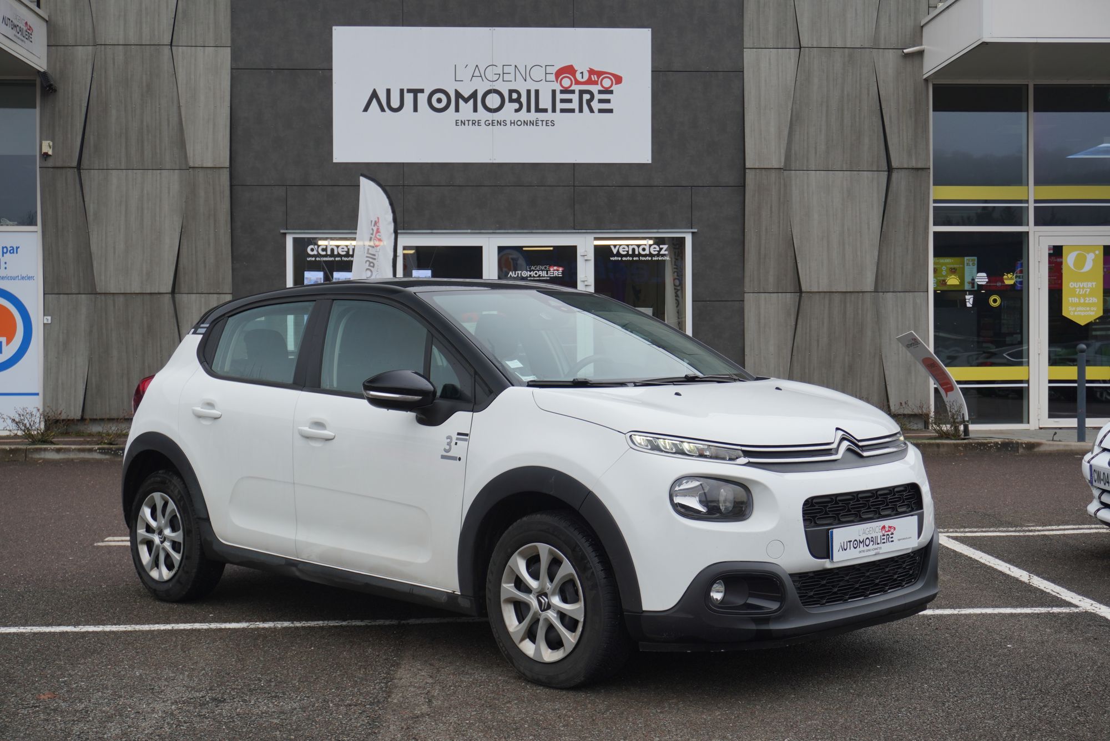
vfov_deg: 28.1
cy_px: 370
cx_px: 555
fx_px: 1481
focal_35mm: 48
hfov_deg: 41.1
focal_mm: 32
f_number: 5
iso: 100
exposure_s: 1/50
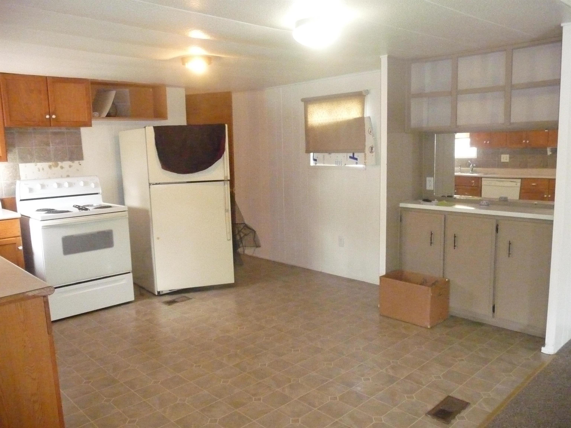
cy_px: 214
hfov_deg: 63.4
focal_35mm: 28
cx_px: 286
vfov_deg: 49.7
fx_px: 462
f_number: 3.3
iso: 1600
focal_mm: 4.7
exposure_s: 1/60
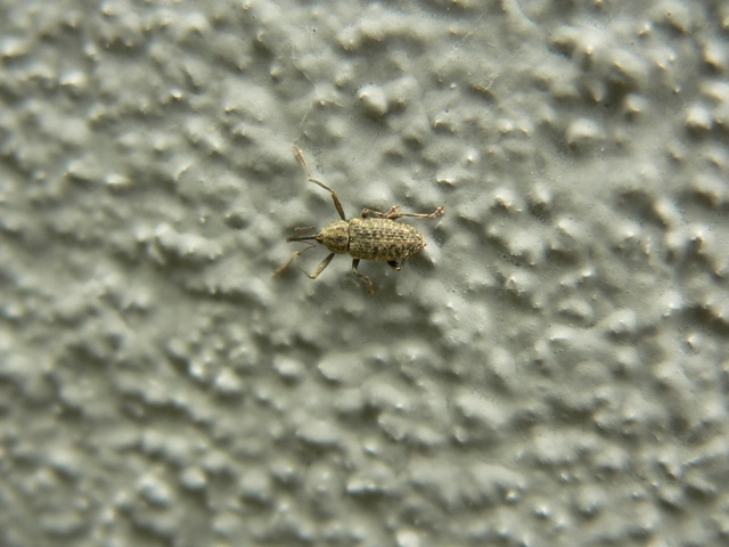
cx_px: 364
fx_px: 1769
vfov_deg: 17.6
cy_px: 274
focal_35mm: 84
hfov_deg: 23.3
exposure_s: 1/60
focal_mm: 13.9
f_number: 2.8
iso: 80
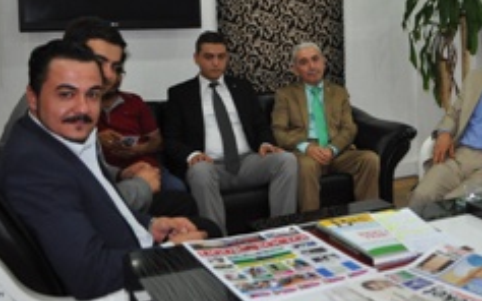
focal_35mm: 52
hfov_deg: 36.8
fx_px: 683
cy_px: 57
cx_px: 417
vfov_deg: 24.4
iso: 800
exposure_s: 1/80
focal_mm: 18
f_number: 3.5
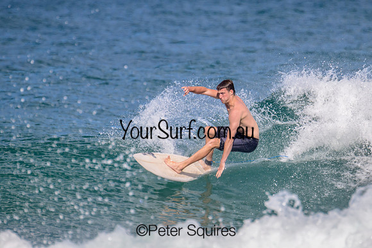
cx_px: 215
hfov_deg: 2.1
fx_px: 10336
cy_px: 93
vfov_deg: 1.4
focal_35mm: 1000
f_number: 11
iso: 640
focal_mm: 800
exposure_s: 1/2000
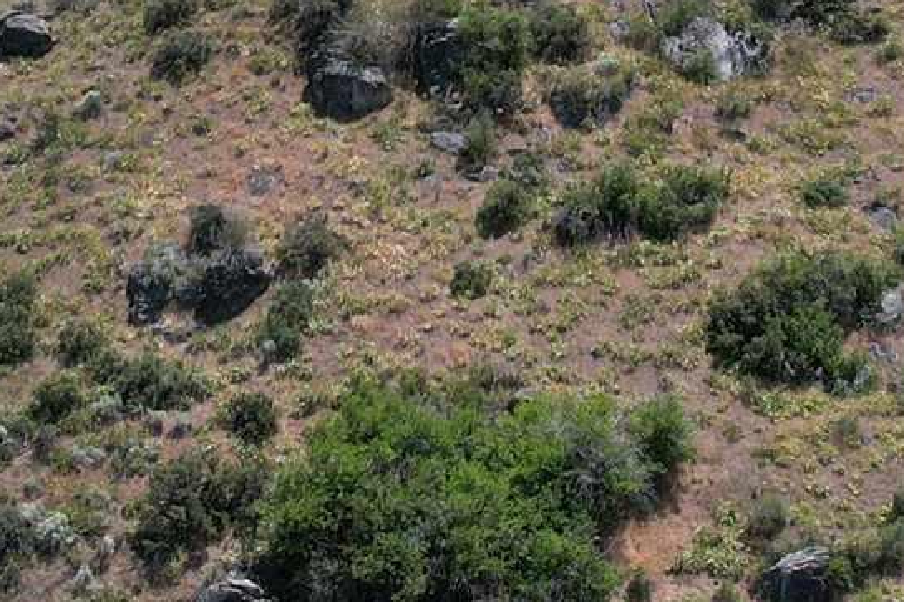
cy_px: -244
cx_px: 418
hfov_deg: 16.5
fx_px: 3113
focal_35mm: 124
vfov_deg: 10.7
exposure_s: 1/2500
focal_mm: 8.38
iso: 140
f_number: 2.8
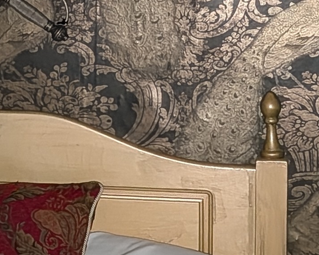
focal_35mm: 132
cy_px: 102
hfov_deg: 13.8
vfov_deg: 11.7
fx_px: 1246
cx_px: -145
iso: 3565
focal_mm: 4.53
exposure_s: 1/12.5
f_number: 1.7
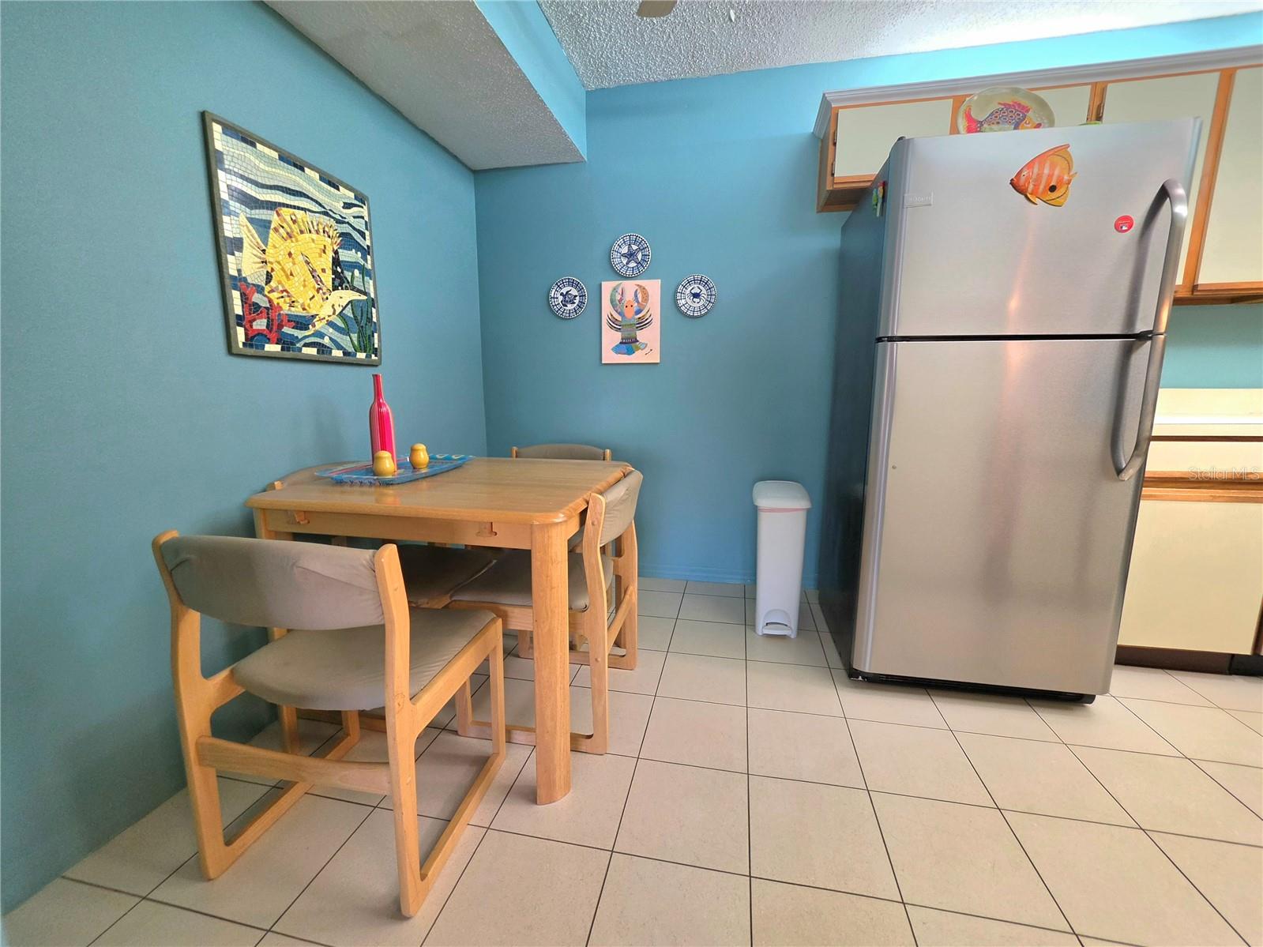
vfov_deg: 89.9
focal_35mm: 13
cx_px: 632
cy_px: 474
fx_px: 474
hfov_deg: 106.2
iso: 200
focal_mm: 2.2
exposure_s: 1/120
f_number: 1.9
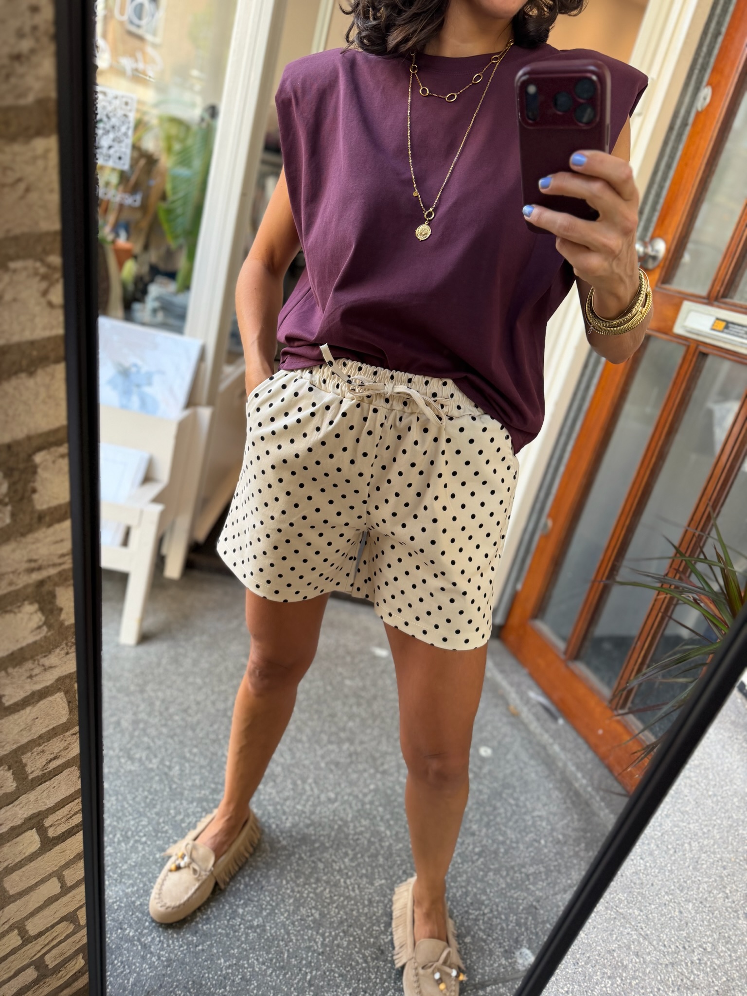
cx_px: 374
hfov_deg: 56.8
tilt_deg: -39.9
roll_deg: -10.6
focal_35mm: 24
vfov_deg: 71.6
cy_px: 498
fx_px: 691
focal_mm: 6.76
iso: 125
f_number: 1.78
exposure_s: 1/200
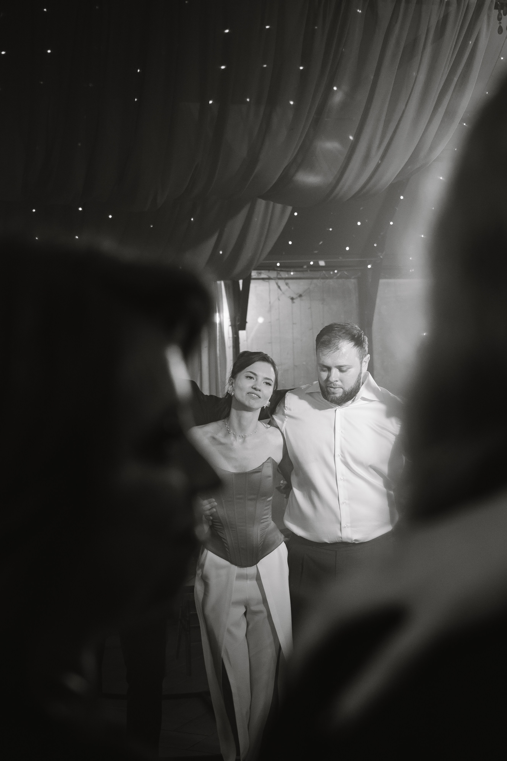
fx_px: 1056
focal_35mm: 50
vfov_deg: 39.6
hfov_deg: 27.0
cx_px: 254
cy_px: 380
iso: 400
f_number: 2.8
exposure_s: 1/160
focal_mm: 33.5
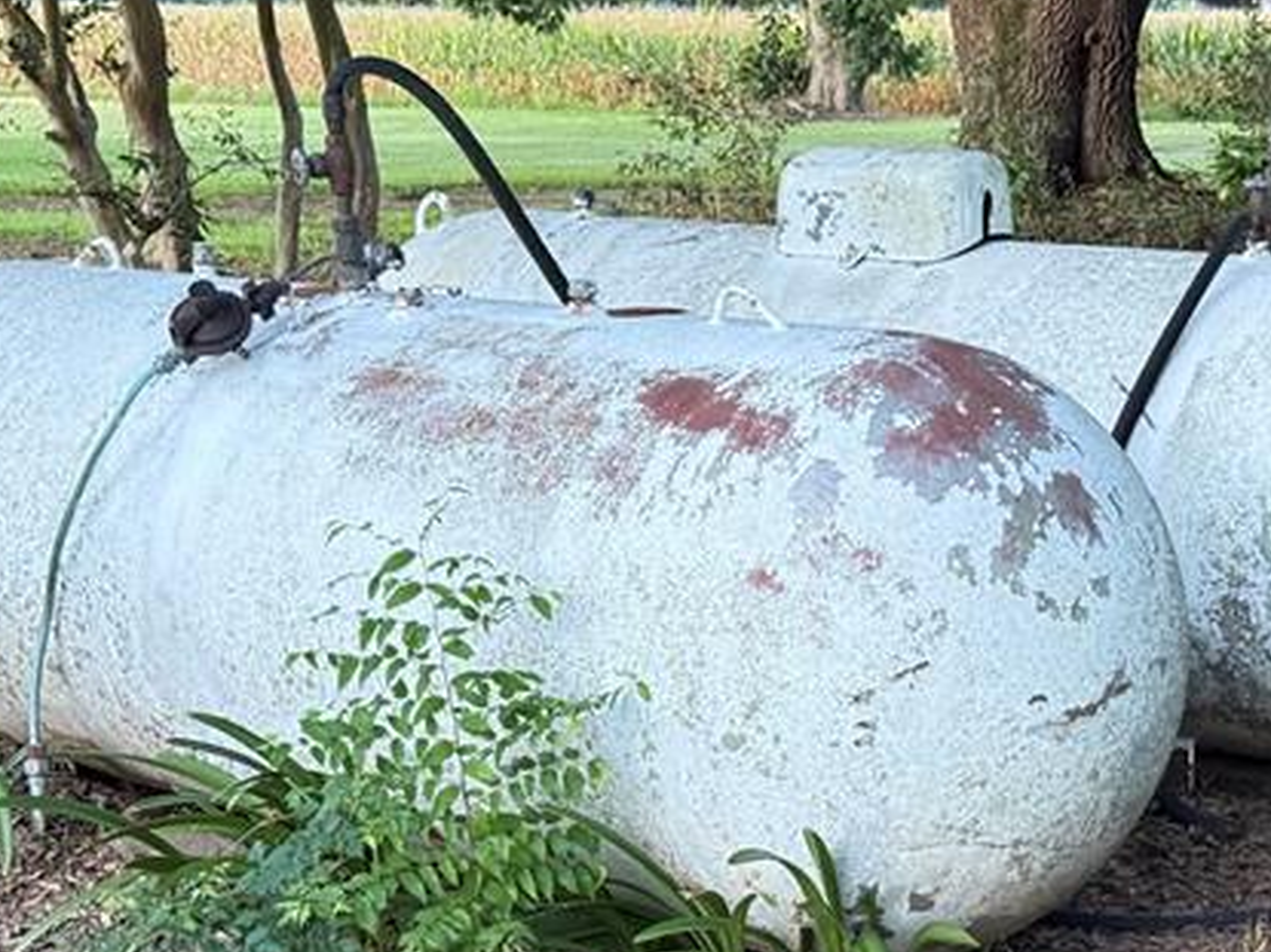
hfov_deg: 26.3
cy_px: 698
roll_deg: -0.6
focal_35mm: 74
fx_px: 2716
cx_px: 738
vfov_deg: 19.8
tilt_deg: -12.7
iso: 640
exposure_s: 1/30
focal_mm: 6.76
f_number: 1.78
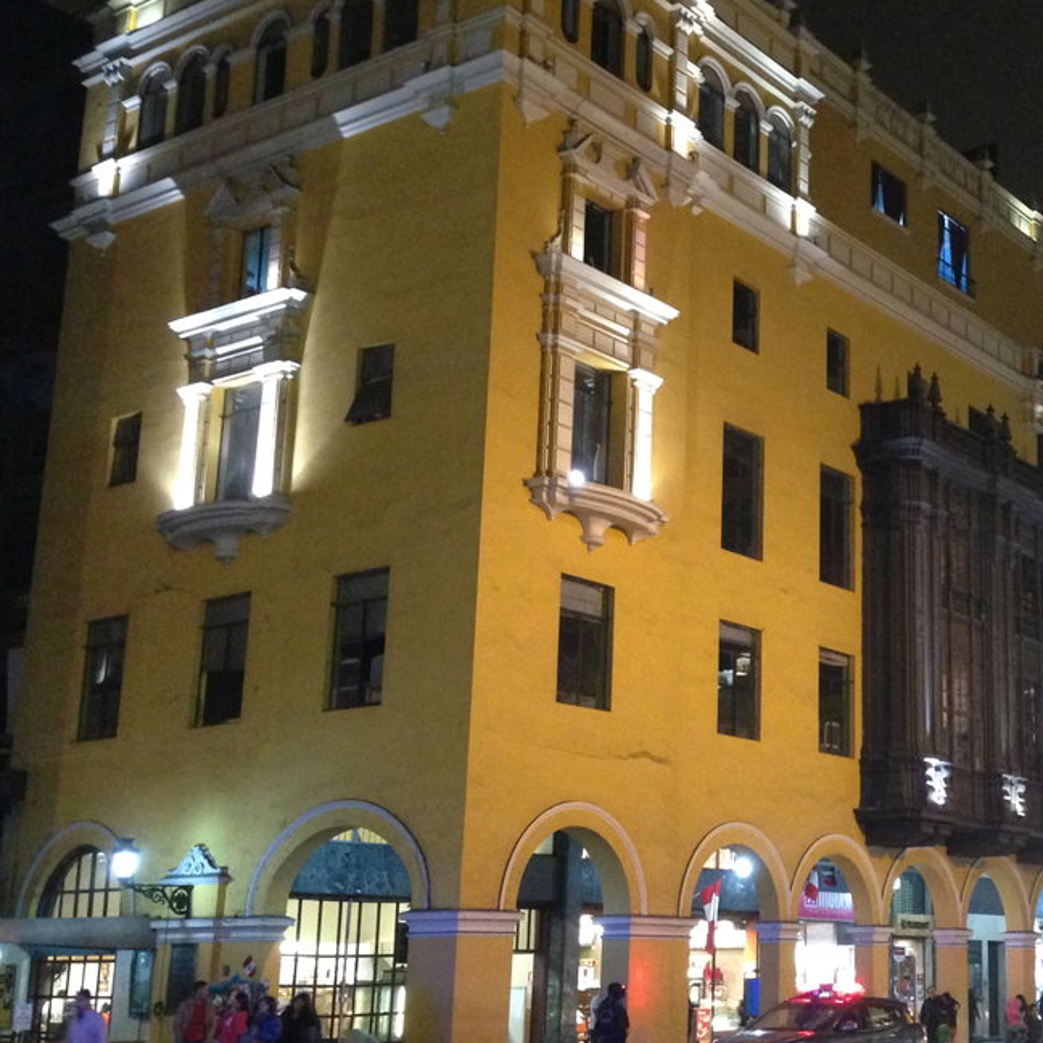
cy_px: 534
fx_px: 1841
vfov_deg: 31.6
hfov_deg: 30.7
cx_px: 861
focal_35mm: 54
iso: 500
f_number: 2.4
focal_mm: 4.12
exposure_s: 1/15
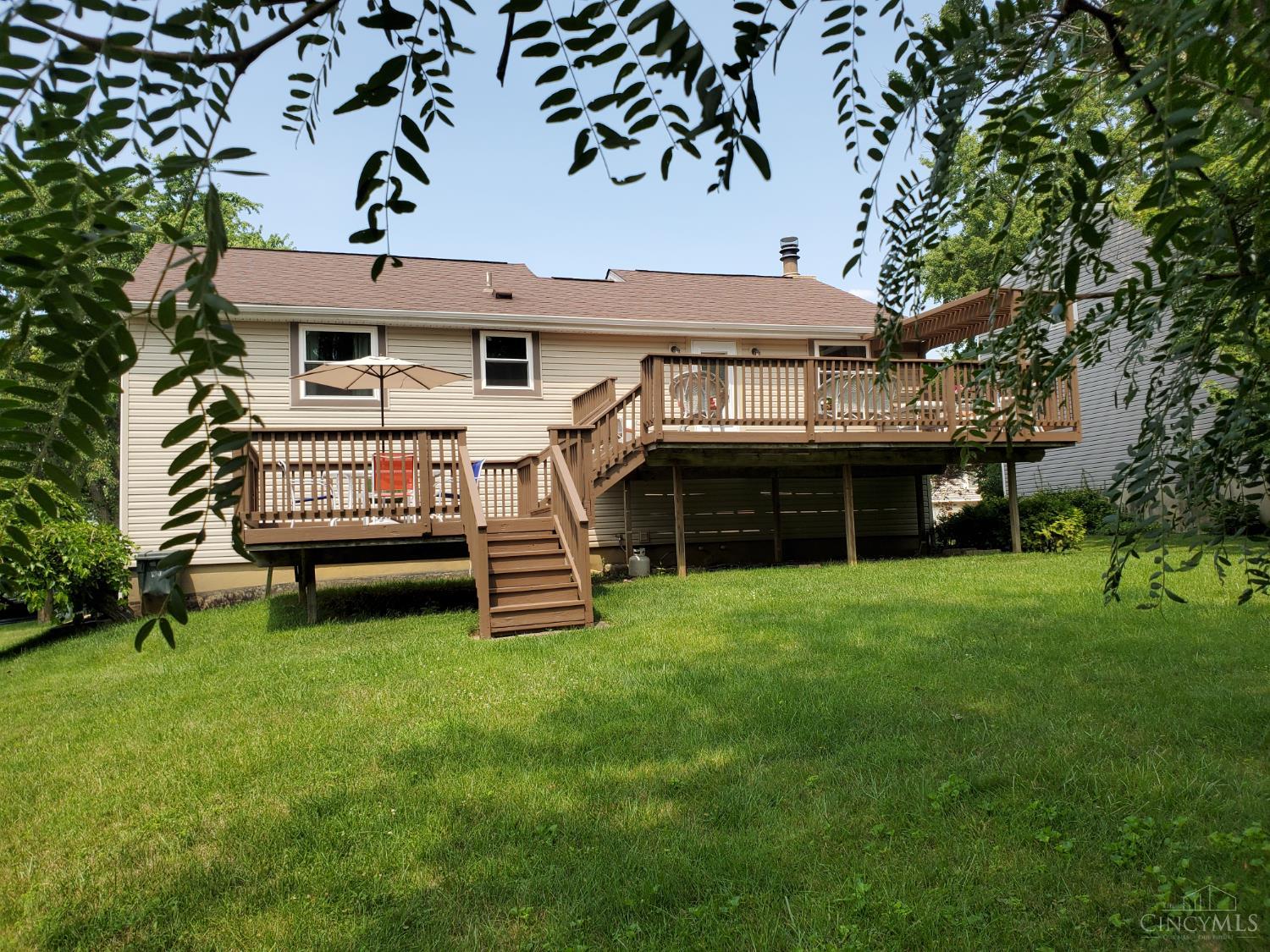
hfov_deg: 67.3
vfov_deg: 53.1
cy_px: 476
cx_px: 635
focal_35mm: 26
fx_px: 954
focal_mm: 4.3
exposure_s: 1/838
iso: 50
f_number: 2.4
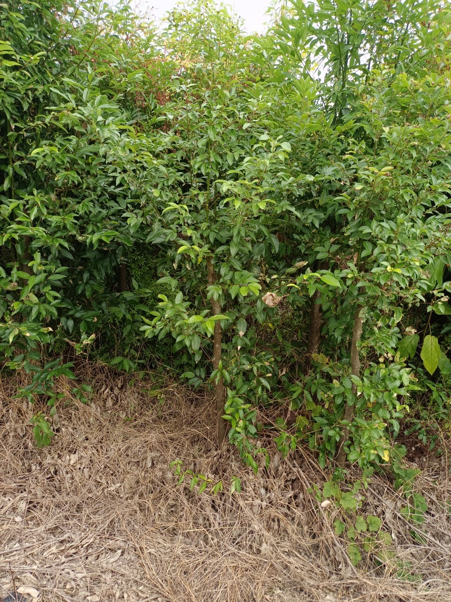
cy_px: 301
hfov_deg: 54.9
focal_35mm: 25
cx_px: 226
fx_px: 434
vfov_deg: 69.4
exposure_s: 1/100
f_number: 1.79
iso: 122
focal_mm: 4.71
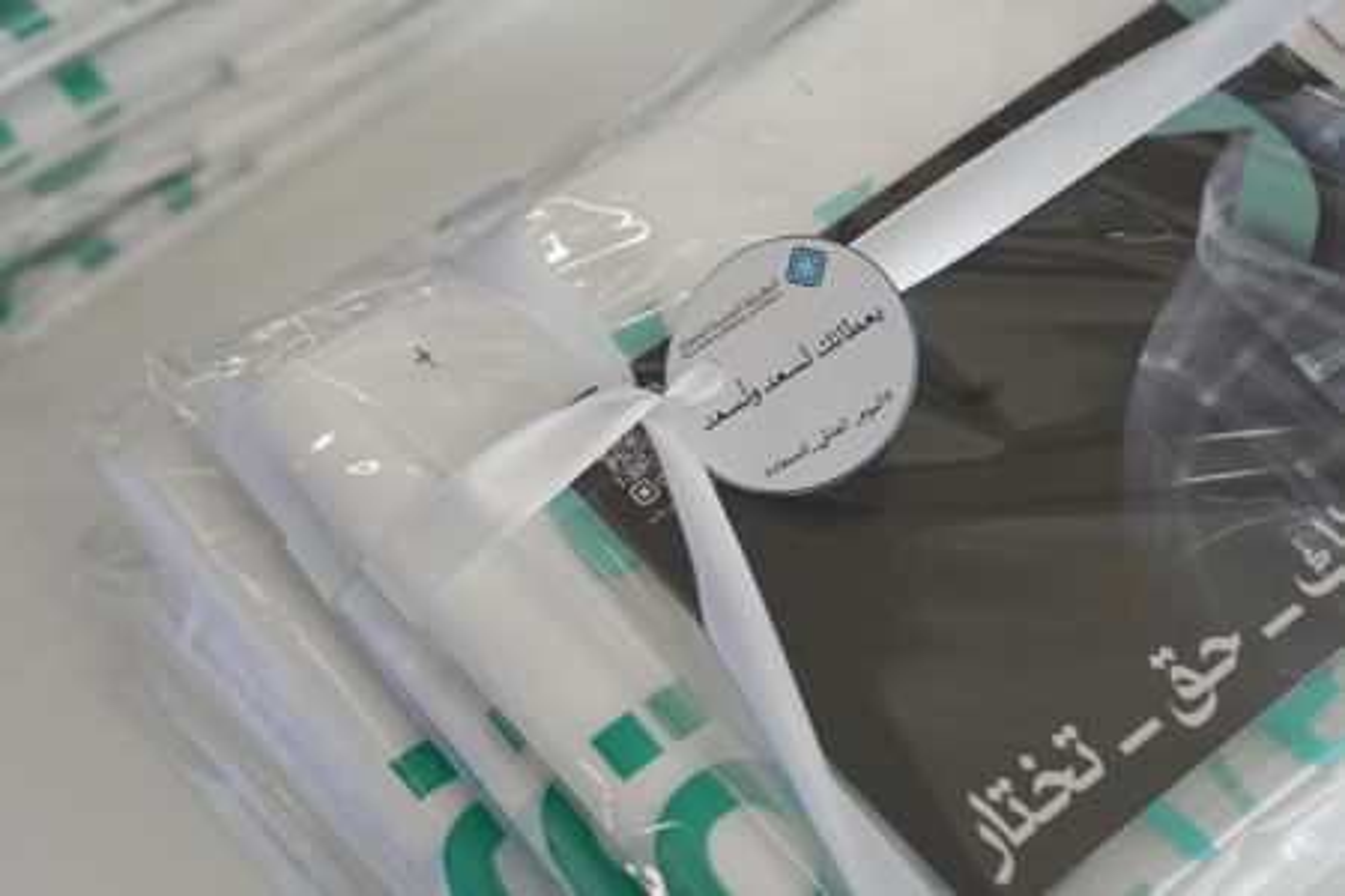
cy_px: 448
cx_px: 672
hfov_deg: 28.8
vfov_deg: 19.5
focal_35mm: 70
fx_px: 2615
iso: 1600
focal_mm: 70
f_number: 6.3
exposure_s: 1/200
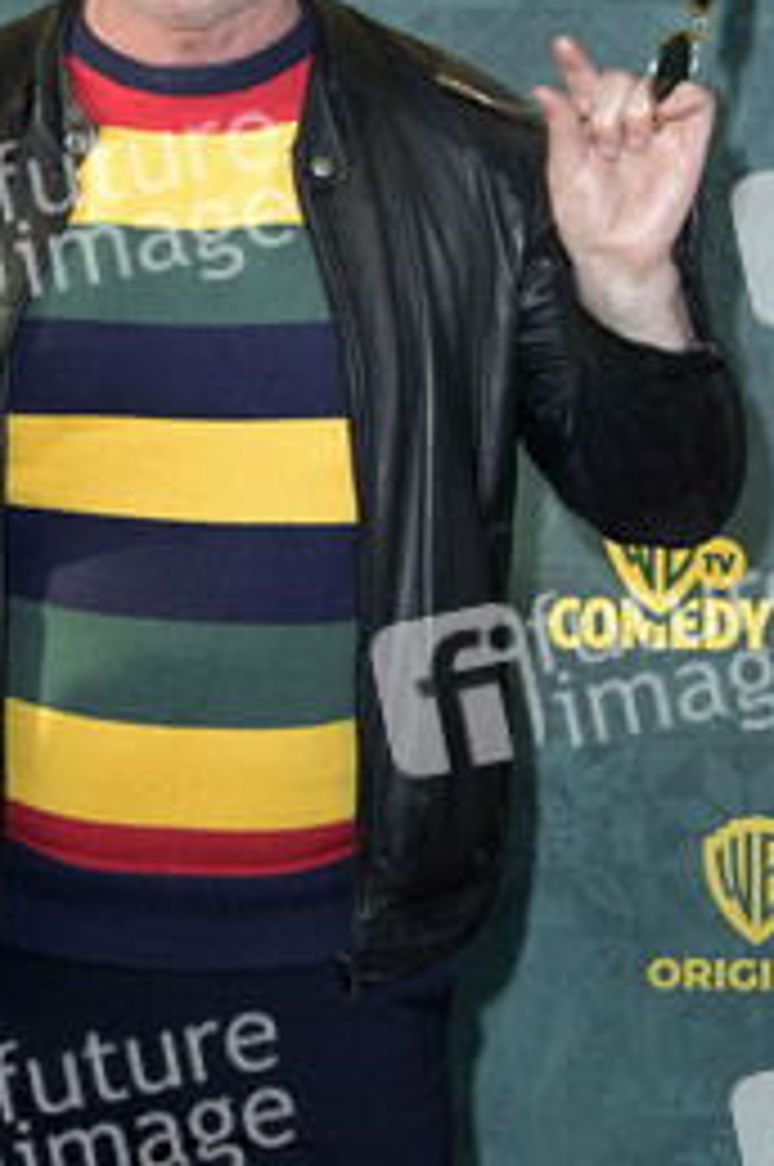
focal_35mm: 85
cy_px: 446
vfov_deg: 23.9
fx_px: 2748
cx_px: 194
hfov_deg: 16.0
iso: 250
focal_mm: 55
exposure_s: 1/250
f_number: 5.6
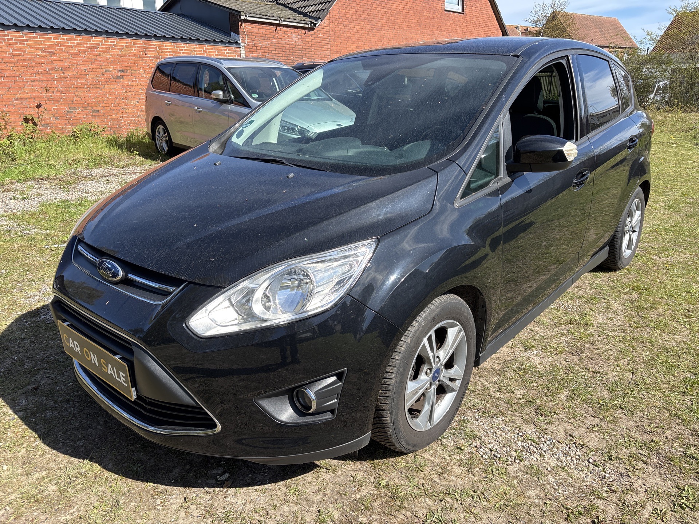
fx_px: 525
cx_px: 350
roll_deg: +0.4
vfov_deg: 53.1
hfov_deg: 67.3
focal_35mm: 26
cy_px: 262
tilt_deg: -14.7
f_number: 1.6
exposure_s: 1/1499
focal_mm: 5.96
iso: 50
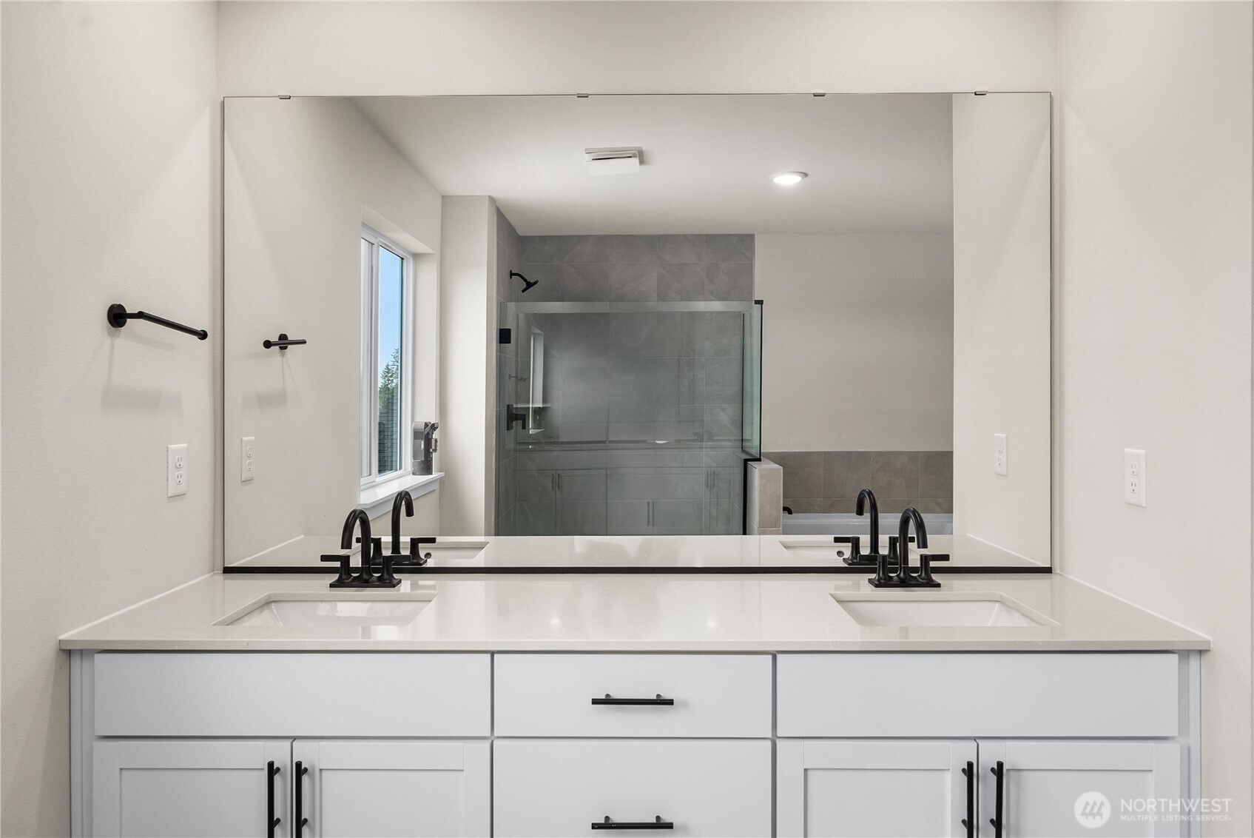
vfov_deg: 57.3
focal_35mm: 22
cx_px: 627
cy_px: 419
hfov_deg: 78.6
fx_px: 767
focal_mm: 22
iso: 80
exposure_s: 1/80
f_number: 7.1
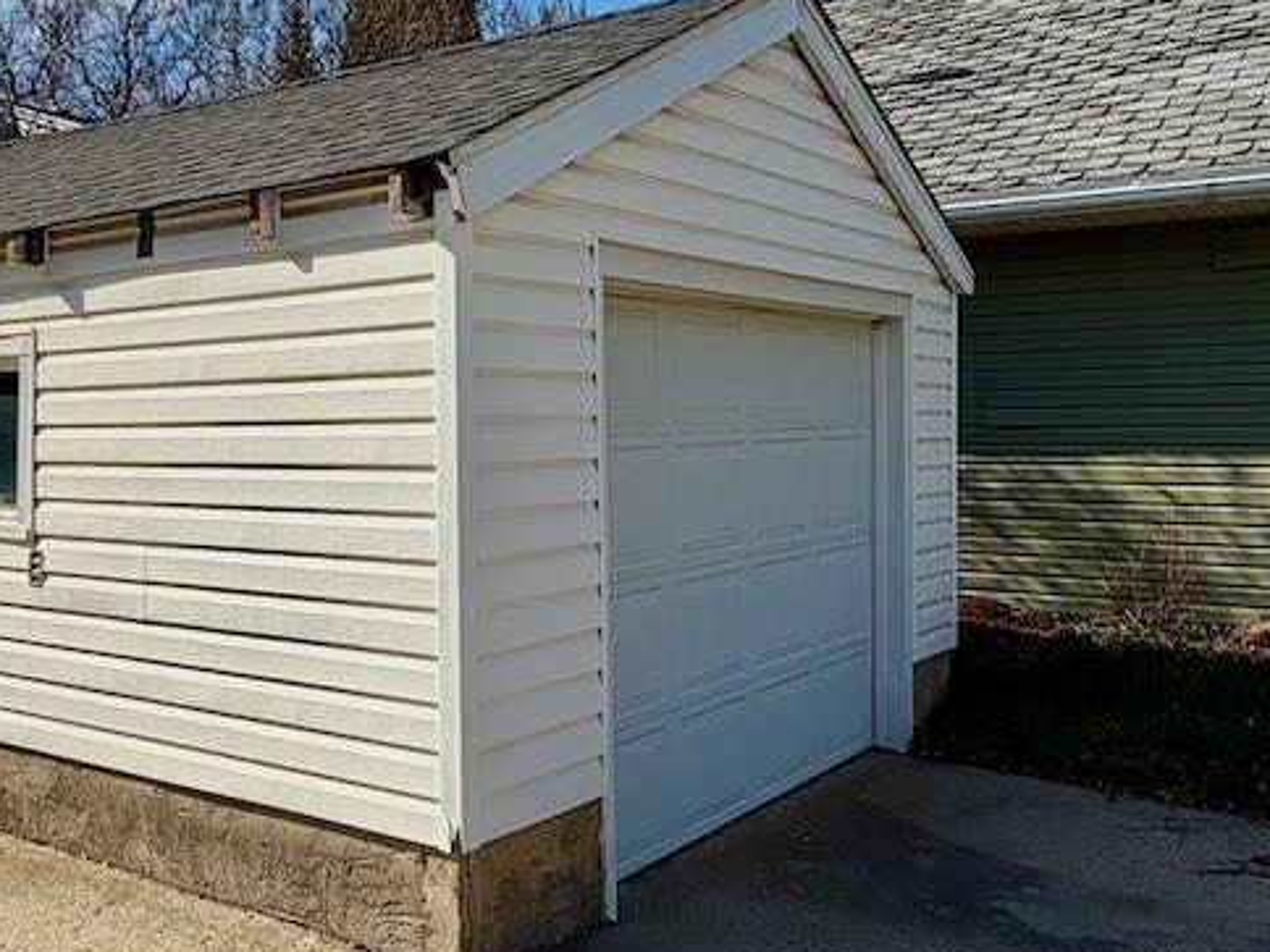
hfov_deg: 49.9
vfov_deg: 38.6
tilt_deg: +0.3
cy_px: 441
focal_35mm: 37
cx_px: 535
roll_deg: -0.2
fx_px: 1357
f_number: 2.2
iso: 20
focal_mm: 2.22
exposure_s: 1/1017
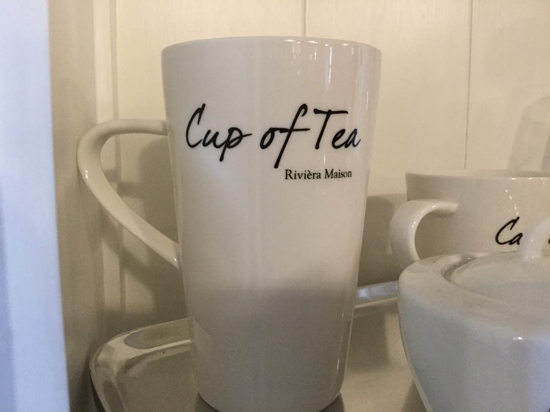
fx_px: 493
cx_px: 275
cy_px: 206
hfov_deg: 58.4
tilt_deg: -8.5
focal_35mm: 31
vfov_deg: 45.4
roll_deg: +0.0
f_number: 2.4
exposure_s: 1/25
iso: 200
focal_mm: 3.3
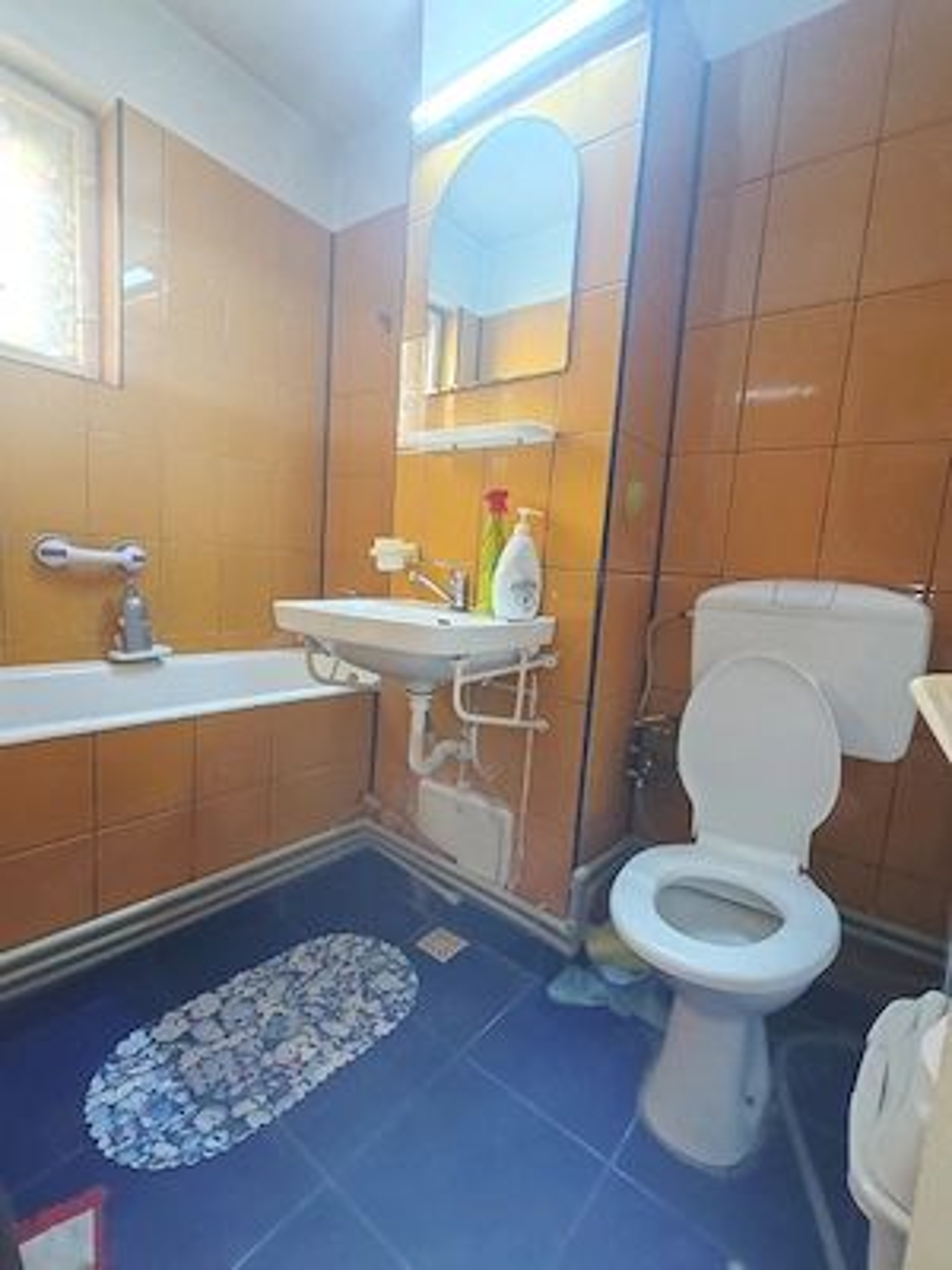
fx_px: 587
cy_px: 635
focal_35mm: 16
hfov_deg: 78.1
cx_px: 476
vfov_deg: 94.5
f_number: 2.2
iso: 500
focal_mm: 1.96
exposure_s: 1/25
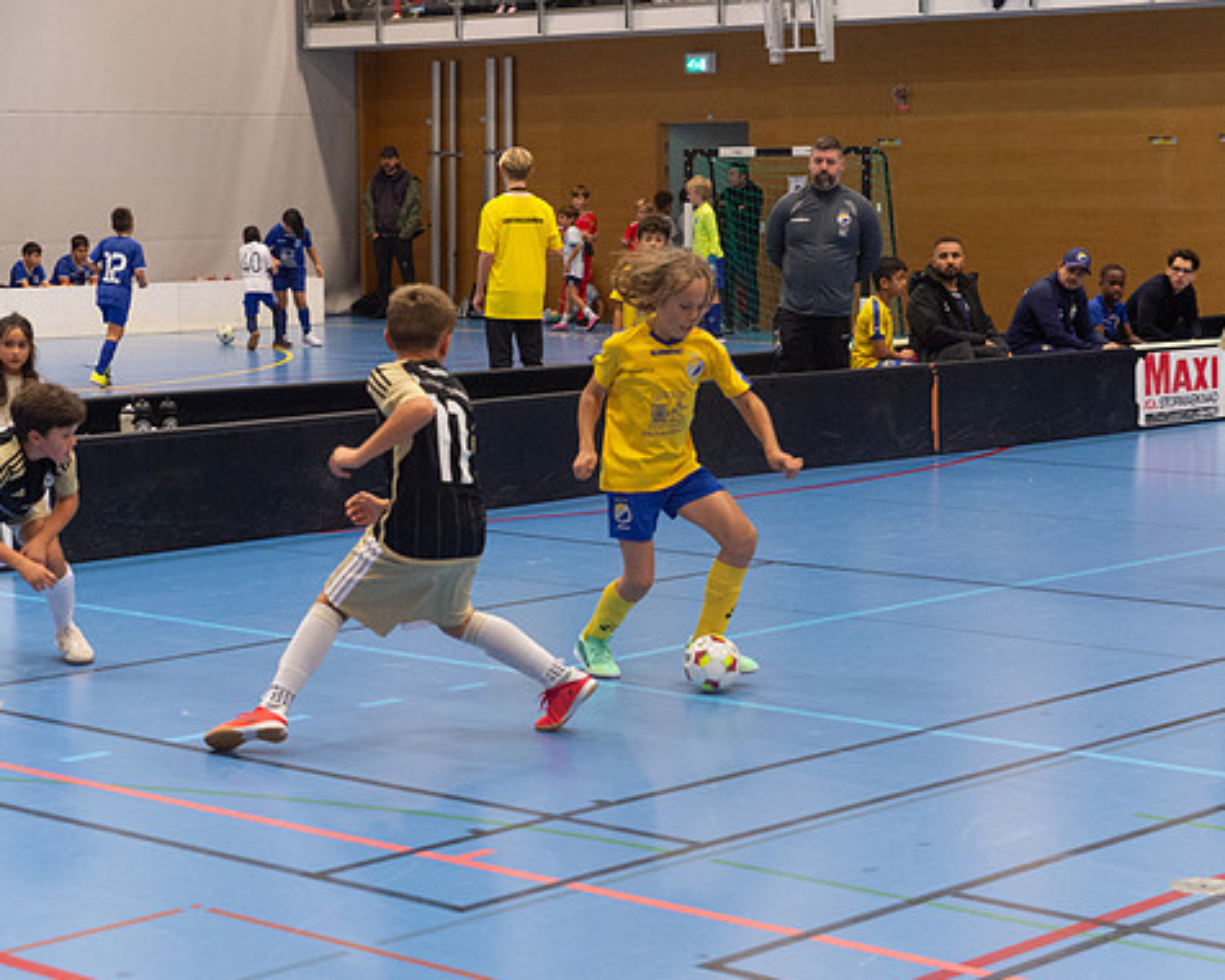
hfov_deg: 23.3
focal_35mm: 82
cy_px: 491
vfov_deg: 18.7
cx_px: 646
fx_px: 2974
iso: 5000
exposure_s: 1/500
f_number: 3.5
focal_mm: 70
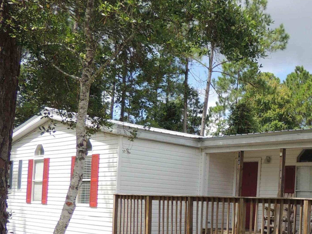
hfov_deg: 34.2
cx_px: 310
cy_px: 201
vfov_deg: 27.7
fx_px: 460
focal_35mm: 51
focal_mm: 4.3
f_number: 3
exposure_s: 1/800
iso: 100
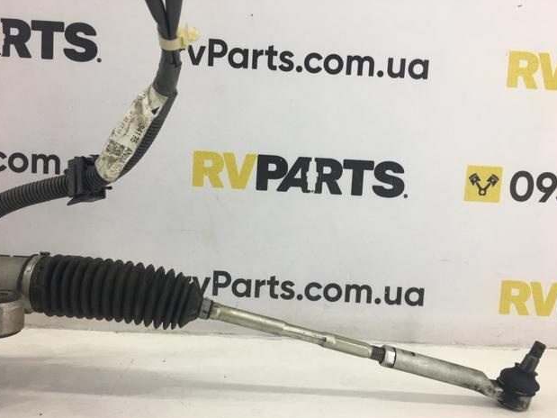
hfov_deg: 60.0
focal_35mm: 30
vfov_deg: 46.8
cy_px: 214
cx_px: 282
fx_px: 483
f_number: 2.2
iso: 40
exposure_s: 1/100
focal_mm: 4.15
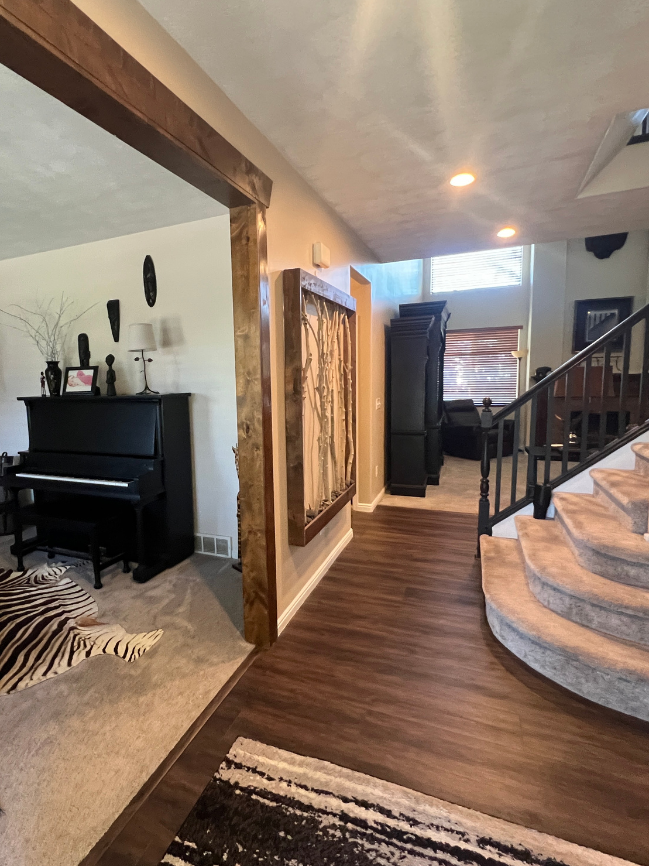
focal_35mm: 18
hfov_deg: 70.2
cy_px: 433
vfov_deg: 87.8
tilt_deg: -6.2
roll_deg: +2.1
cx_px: 235
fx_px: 450
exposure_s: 1/60
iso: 500
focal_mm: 1.57
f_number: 1.8
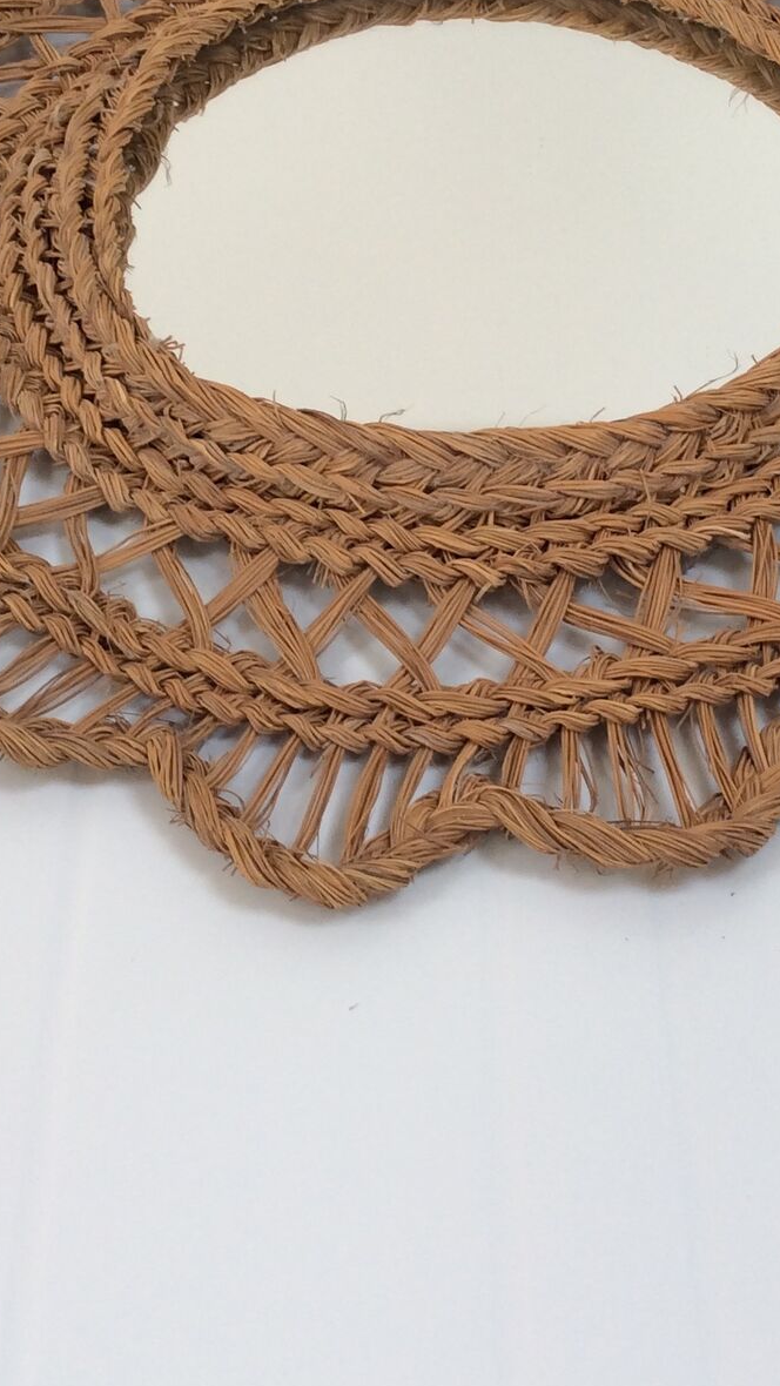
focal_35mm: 59
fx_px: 2169
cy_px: 502
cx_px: 465
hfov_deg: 20.4
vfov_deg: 35.2
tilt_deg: -45.2
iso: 32
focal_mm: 3.3
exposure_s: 1/33
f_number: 2.4
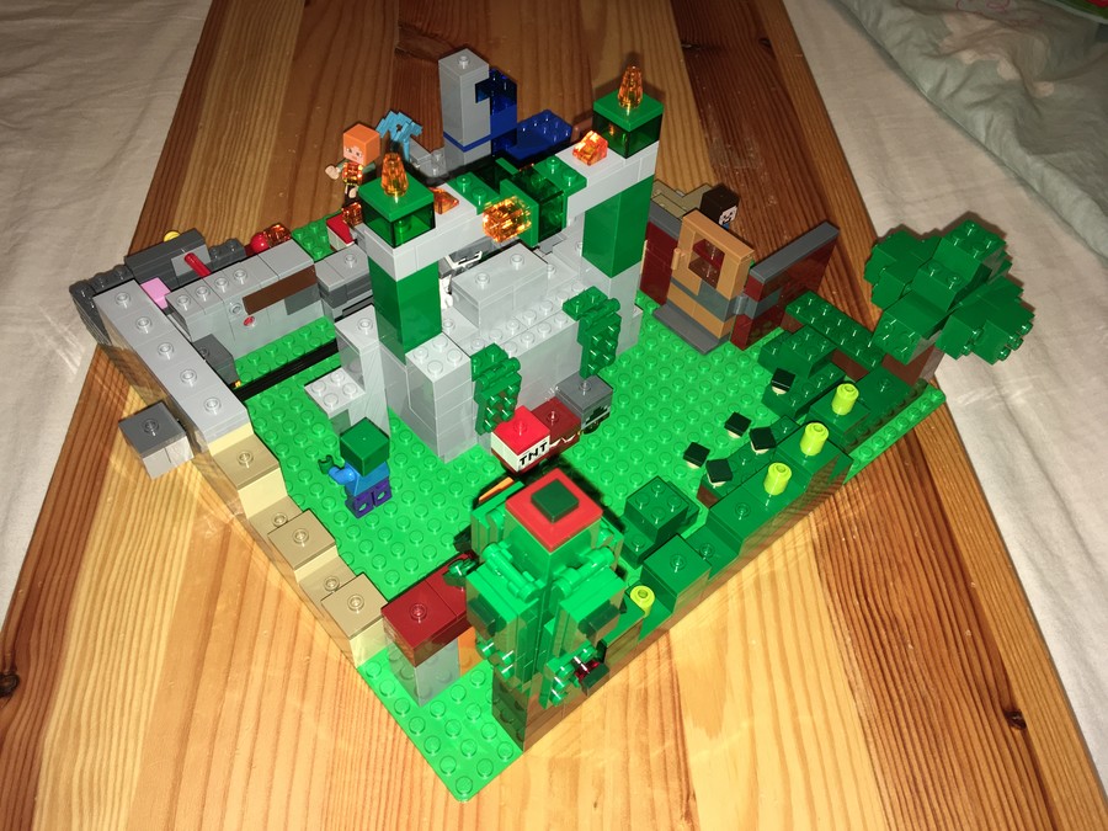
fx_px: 928
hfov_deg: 61.7
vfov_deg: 48.2
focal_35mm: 29
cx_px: 554
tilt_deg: -49.7
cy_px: 416
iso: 40
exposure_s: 1/33
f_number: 2.2
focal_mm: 4.15
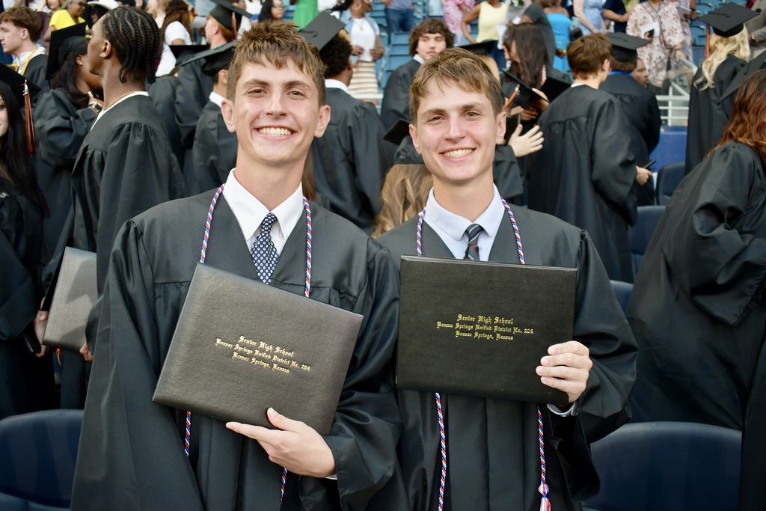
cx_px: 383
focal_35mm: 37
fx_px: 787
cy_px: 256
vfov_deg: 36.0
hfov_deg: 51.9
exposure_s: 1/200
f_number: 4
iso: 800
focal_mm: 25
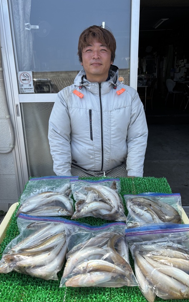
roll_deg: +0.9
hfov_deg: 44.5
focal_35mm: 28
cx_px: 98
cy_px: 153
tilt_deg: -17.3
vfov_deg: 66.5
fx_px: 231
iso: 50
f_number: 1.6
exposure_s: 1/1152
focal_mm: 5.96
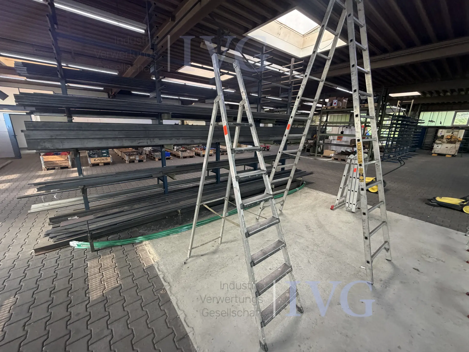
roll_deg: +0.3
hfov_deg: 102.1
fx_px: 190
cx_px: 234
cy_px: 176
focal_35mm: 14
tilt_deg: -12.7
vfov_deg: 85.7
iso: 320
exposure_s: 1/121
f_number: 2.2
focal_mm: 2.22
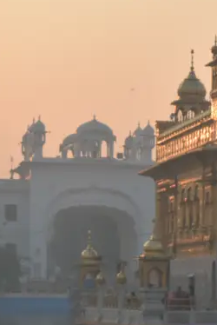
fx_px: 1627
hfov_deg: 7.4
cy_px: 194
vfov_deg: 11.4
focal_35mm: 180
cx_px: 400
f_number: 6.3
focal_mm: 45
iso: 100
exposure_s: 1/160
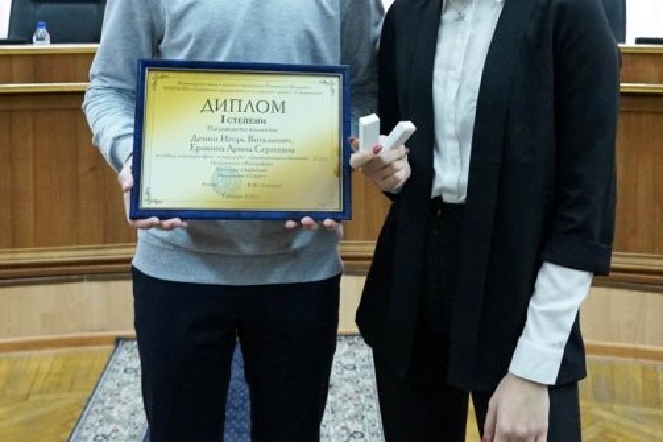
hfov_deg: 41.9
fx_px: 865
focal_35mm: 47
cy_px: 34
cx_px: 358
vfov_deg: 27.5
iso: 4000
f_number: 4.5
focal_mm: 24
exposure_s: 1/160
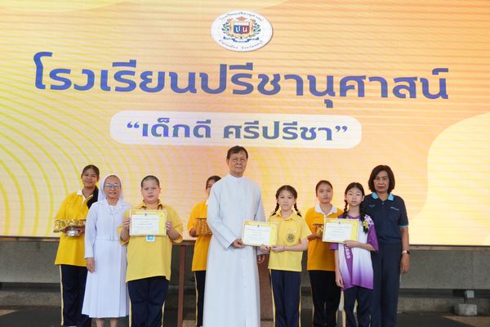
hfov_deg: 47.9
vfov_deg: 33.0
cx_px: 245
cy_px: 164
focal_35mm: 40
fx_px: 551
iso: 1600
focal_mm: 27
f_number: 4.5
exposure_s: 1/200
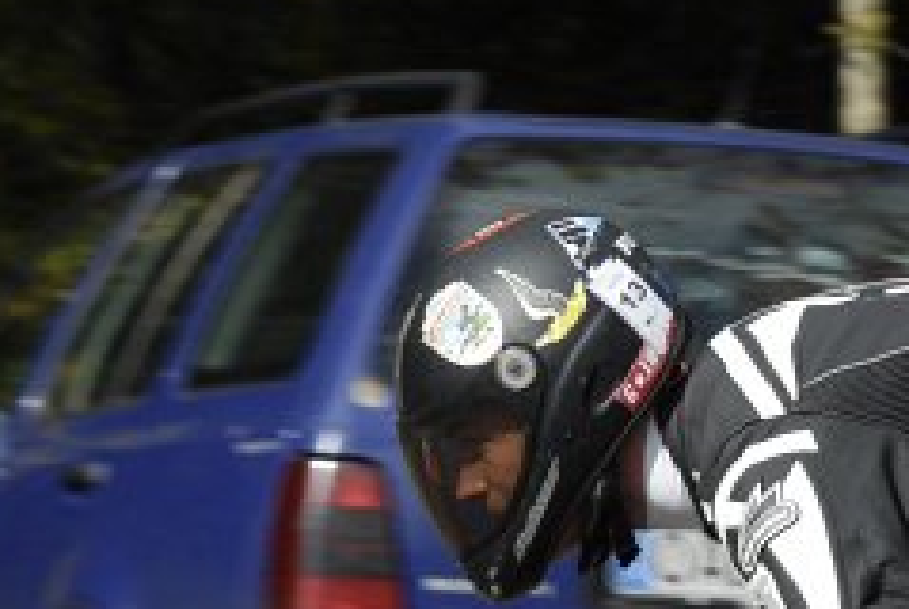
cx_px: 1010
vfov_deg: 2.8
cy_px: 678
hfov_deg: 4.2
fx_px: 12294
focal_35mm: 486
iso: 200
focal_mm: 125
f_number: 8
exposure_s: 1/500
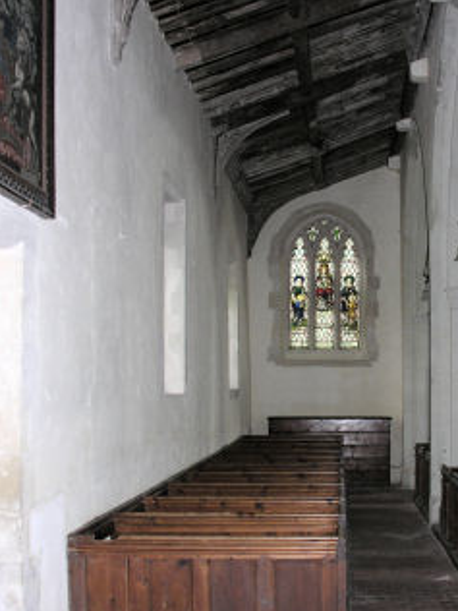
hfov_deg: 28.4
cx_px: 301
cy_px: 350
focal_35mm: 51
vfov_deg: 37.4
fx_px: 900
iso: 120
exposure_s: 1/60.1
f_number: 2.8
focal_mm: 8.9
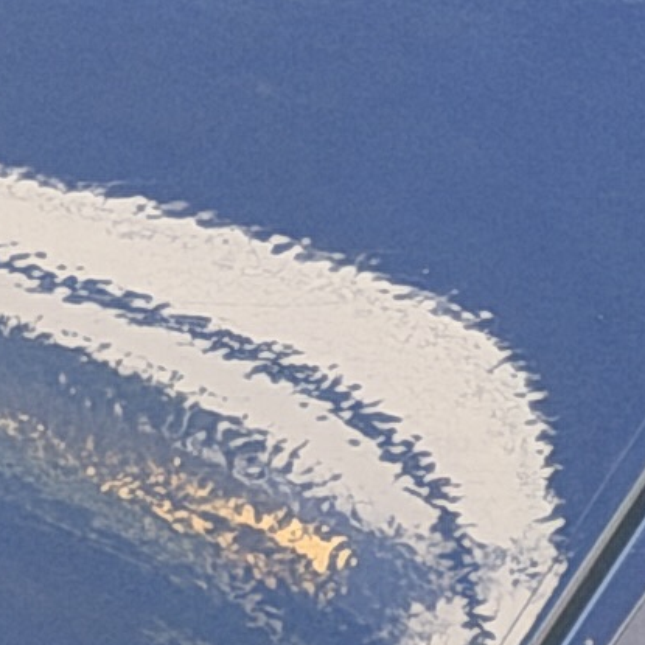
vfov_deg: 4.1
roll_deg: -0.9
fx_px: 8685
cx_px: 2717
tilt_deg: -6.7
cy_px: 1727
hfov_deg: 4.0
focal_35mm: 412
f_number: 1.78
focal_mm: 6.76
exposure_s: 1/442
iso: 64
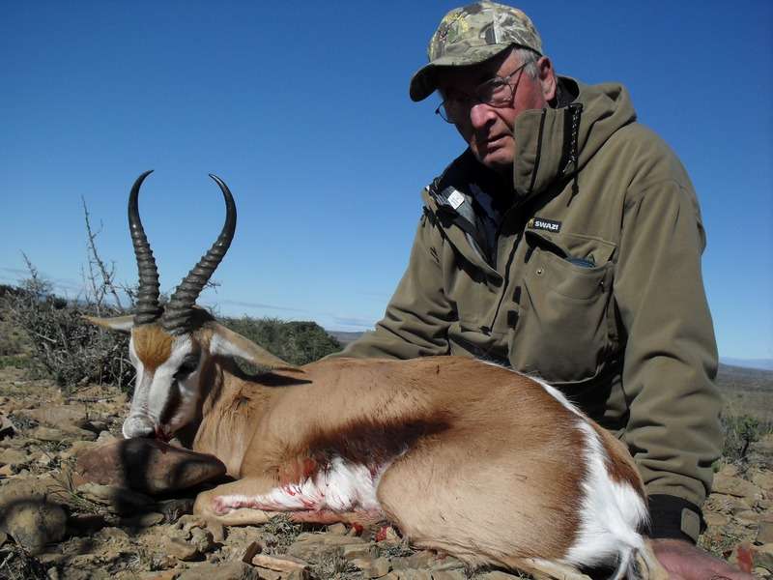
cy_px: 290
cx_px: 386
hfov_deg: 49.0
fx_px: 849
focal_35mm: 38
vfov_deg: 37.7
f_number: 8.3
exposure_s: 1/350
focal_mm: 6.3
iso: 80
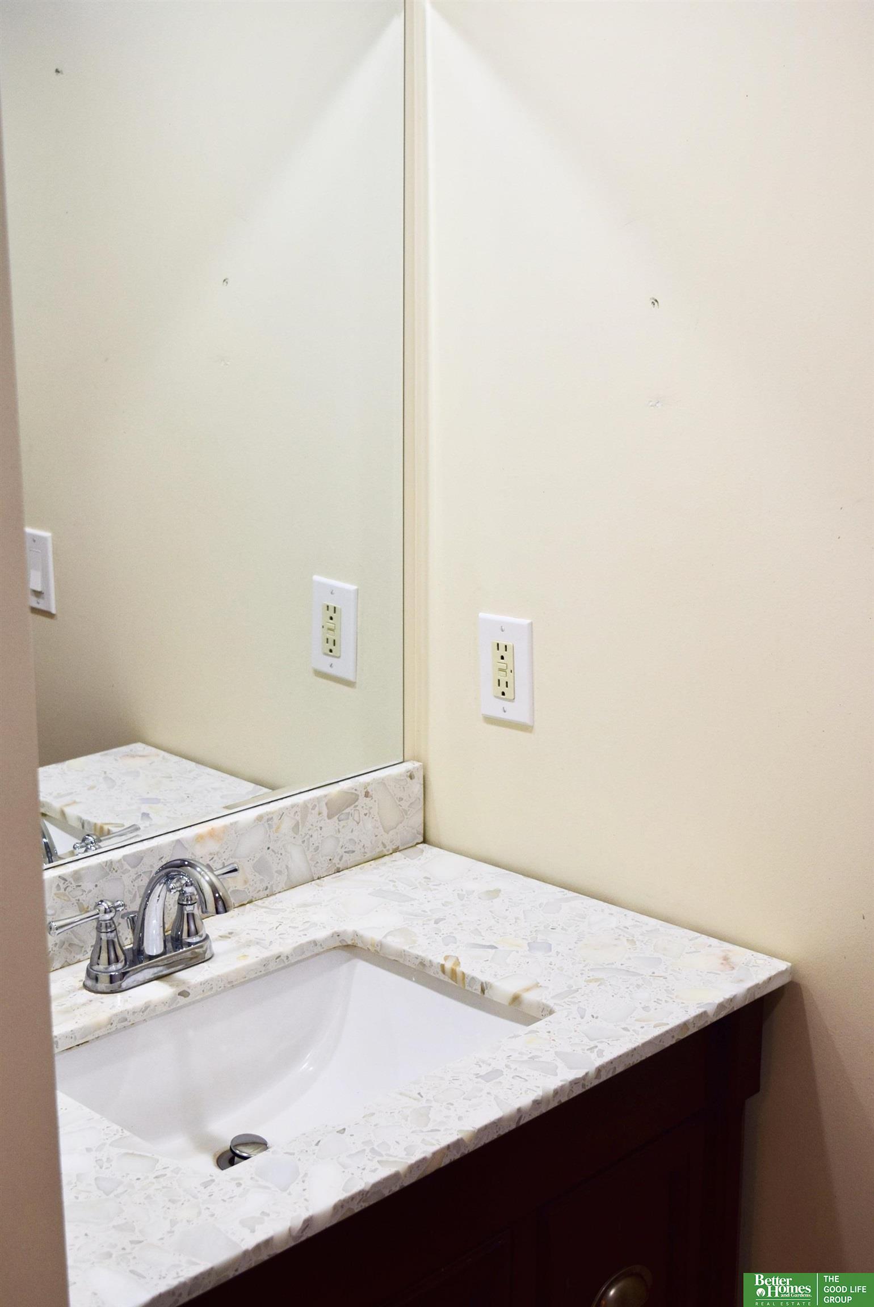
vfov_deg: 41.1
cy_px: 654
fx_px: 1745
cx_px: 437
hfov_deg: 28.1
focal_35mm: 48
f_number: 5.6
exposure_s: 1/125
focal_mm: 32
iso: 400
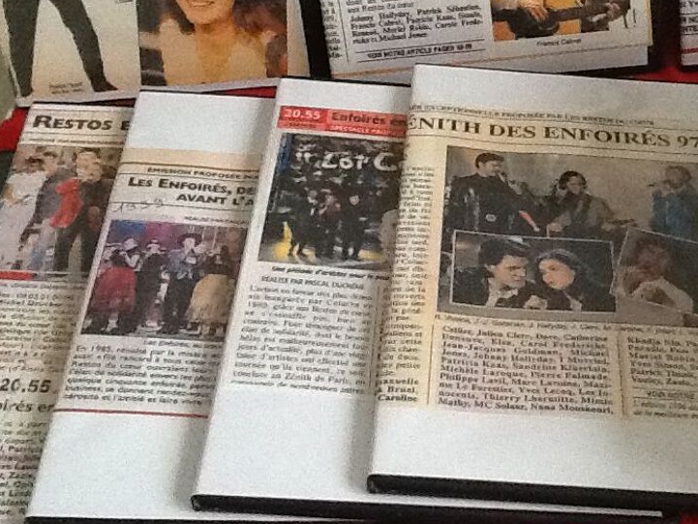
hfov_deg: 31.4
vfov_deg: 24.0
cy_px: 201
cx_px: 462
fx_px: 1230
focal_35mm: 61
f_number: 2.4
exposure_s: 1/30
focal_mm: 2.03
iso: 320
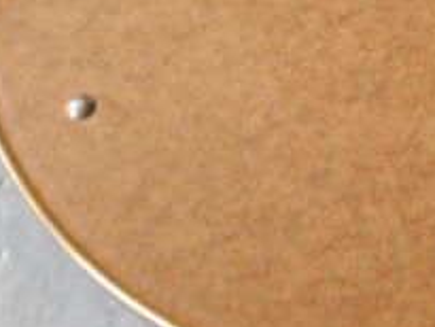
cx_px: 427
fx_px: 981
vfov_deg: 18.7
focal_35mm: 78
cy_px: 66
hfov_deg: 24.0
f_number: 3.7
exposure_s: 1/15
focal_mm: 4.5
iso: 400
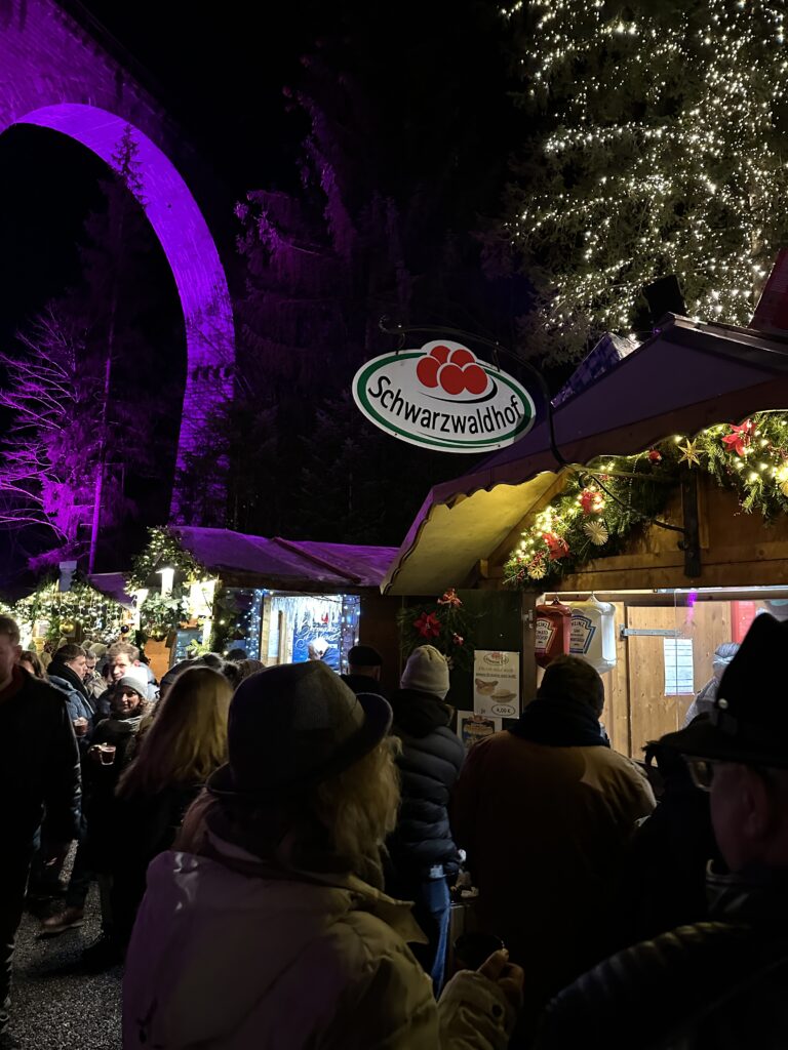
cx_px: 394
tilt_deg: +7.6
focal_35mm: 24
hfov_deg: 56.8
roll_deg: -1.9
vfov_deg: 71.6
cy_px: 525
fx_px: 728
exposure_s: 1/25
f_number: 1.78
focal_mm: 6.86
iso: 1600
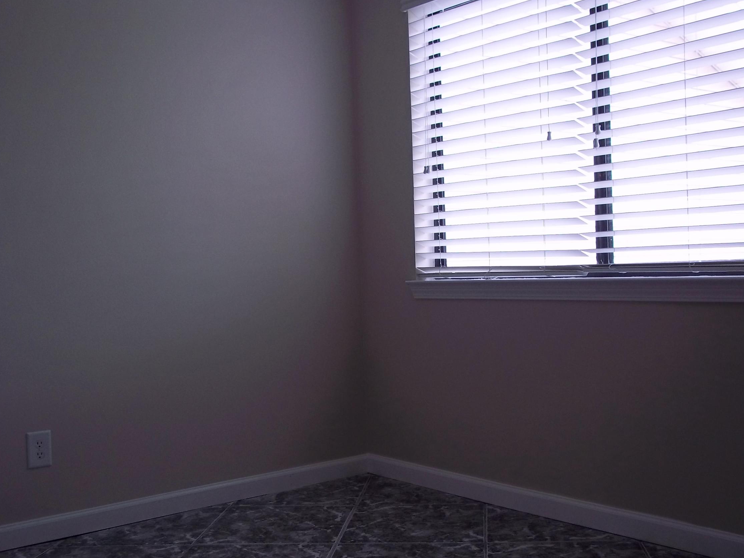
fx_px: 924
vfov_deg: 33.6
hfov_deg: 43.9
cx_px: 370
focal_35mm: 43
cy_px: 299
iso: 80
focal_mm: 6.5
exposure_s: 1/80
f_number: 3.1
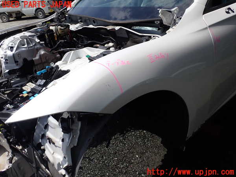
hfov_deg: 60.0
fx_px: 205
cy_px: 88
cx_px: 118
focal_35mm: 30
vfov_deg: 46.8
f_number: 9
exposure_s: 1/200
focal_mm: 5.4
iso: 100
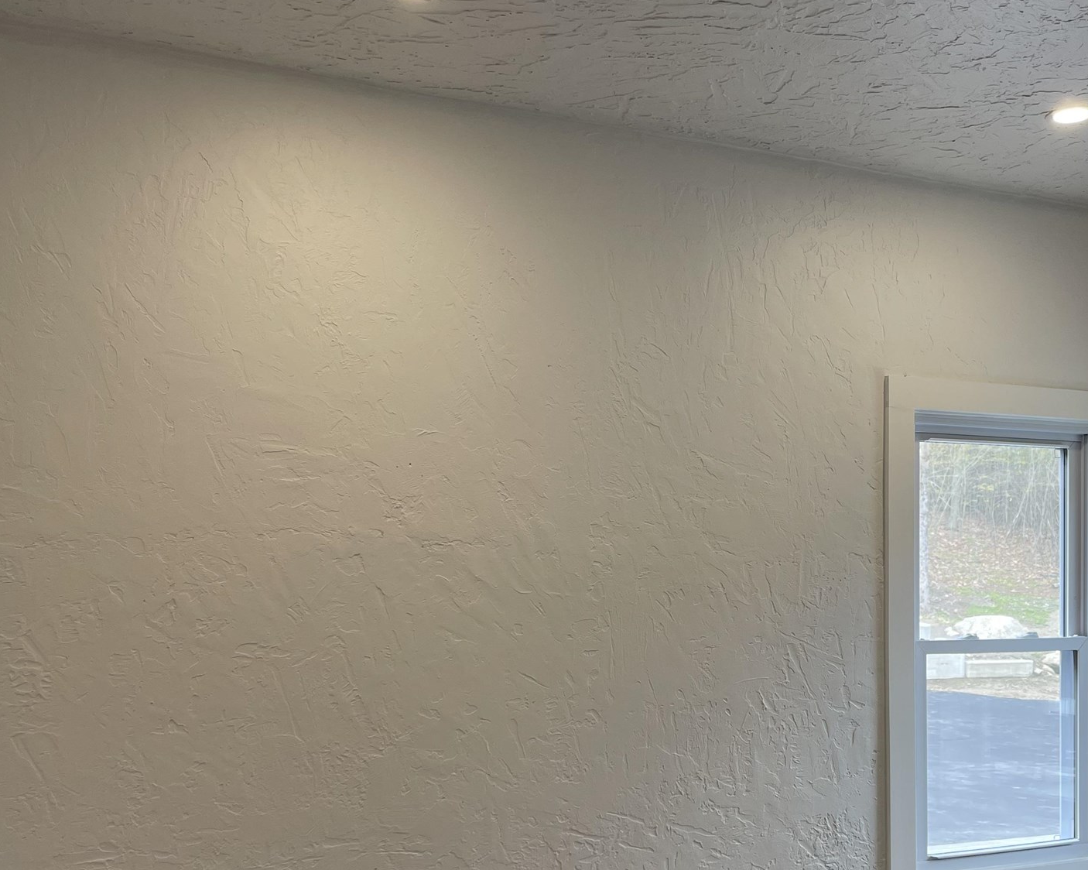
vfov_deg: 36.7
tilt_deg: +0.5
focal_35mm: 40
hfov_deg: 45.6
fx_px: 1288
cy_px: 624
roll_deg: +0.4
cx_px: 641
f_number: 1.6
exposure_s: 1/120
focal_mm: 5.1
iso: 50
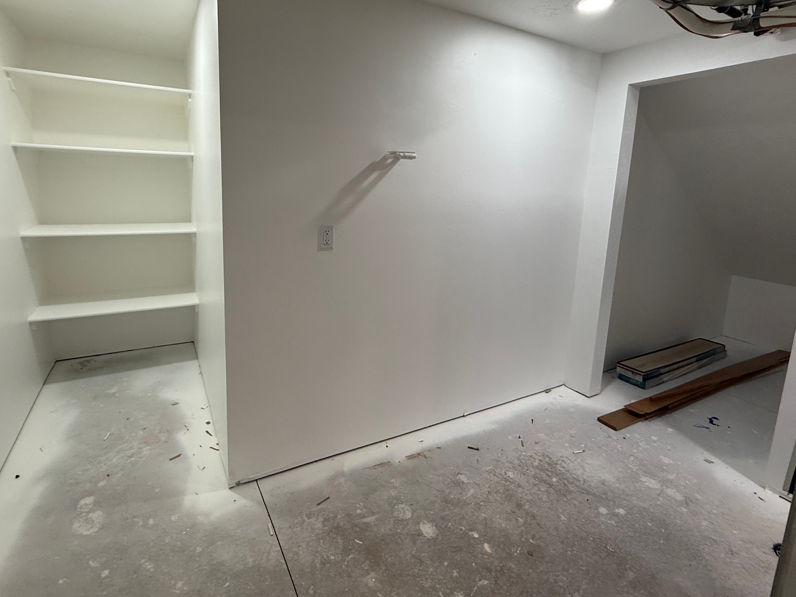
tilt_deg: -8.9
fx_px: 414
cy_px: 245
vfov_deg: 71.0
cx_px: 376
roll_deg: -2.2
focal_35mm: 18
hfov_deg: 87.7
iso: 160
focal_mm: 2.22
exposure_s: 1/120
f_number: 2.2
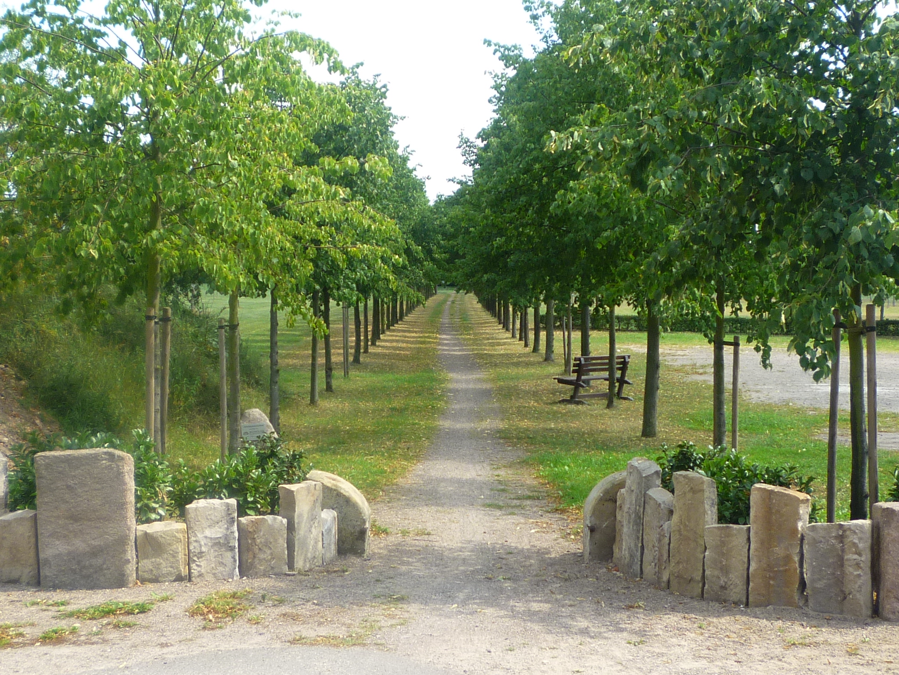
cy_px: 338
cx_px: 450
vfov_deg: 28.6
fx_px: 1325
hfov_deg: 37.5
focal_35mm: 51
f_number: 3.3
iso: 80
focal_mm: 5.2
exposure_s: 1/250
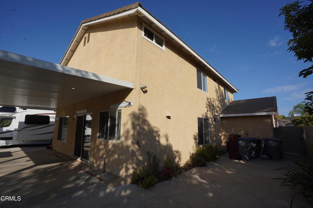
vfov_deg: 73.8
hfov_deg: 96.7
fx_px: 139
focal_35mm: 16
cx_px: 156
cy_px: 104
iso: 100
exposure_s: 1/50
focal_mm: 16
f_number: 22
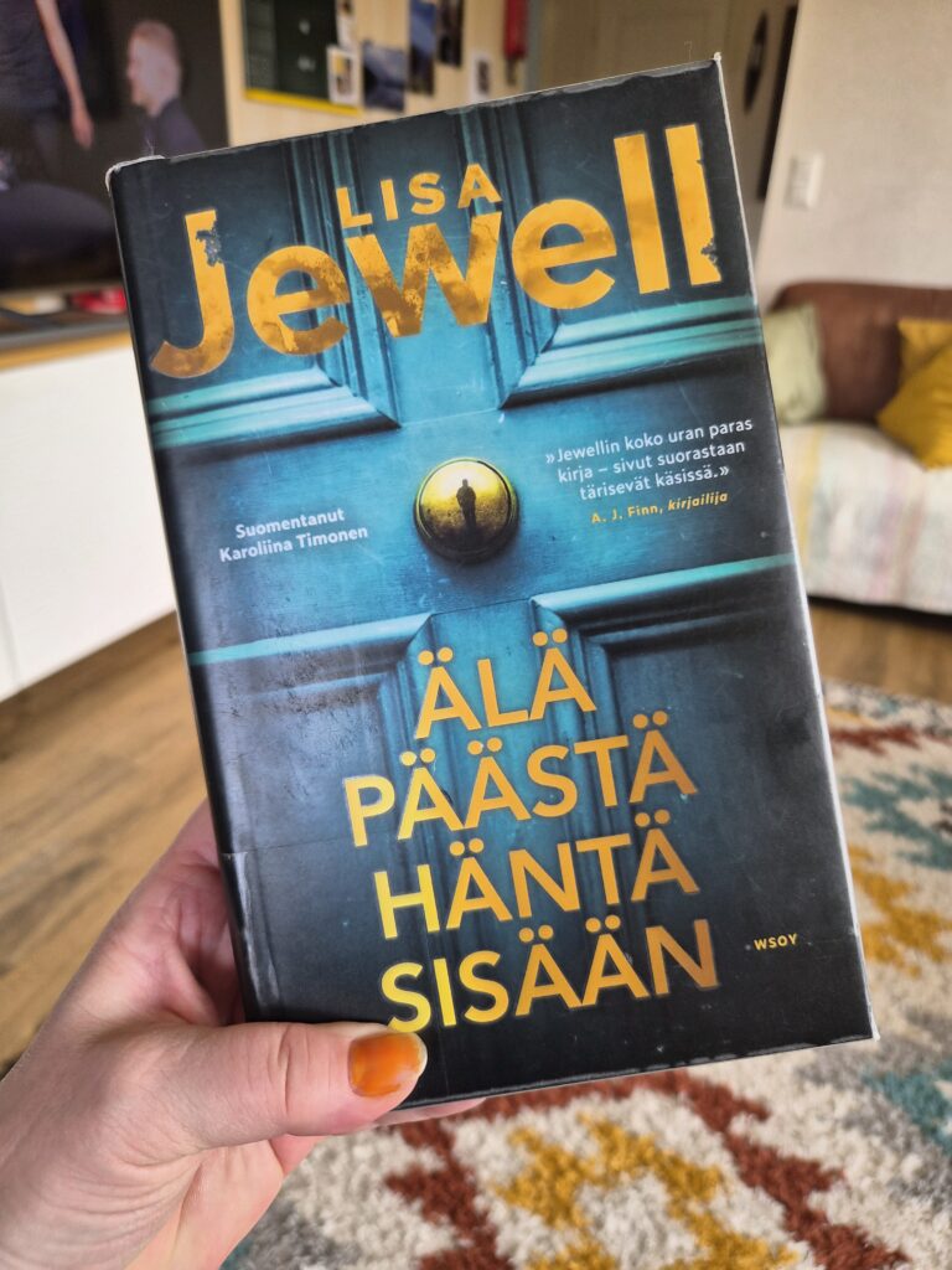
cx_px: 476
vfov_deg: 73.9
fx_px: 843
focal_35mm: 23
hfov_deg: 58.9
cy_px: 635
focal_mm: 5.4
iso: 32
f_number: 1.8
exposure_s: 1/75
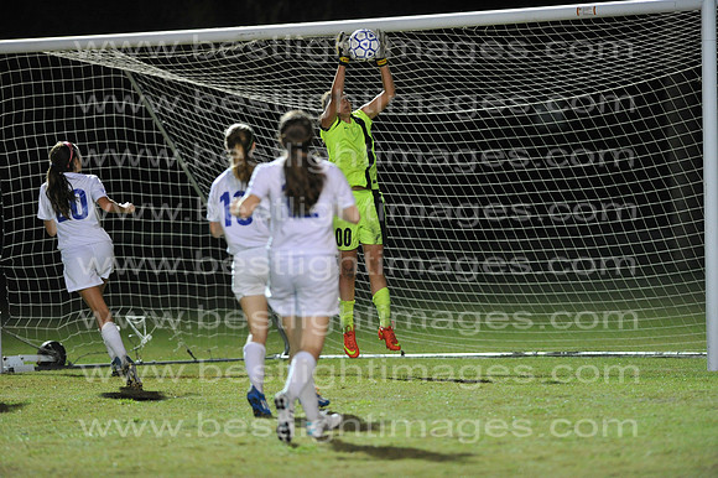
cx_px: 359
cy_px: 239
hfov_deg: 6.9
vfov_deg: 4.6
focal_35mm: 300
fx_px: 5980
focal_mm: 300
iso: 4000
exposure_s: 1/400
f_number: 3.5
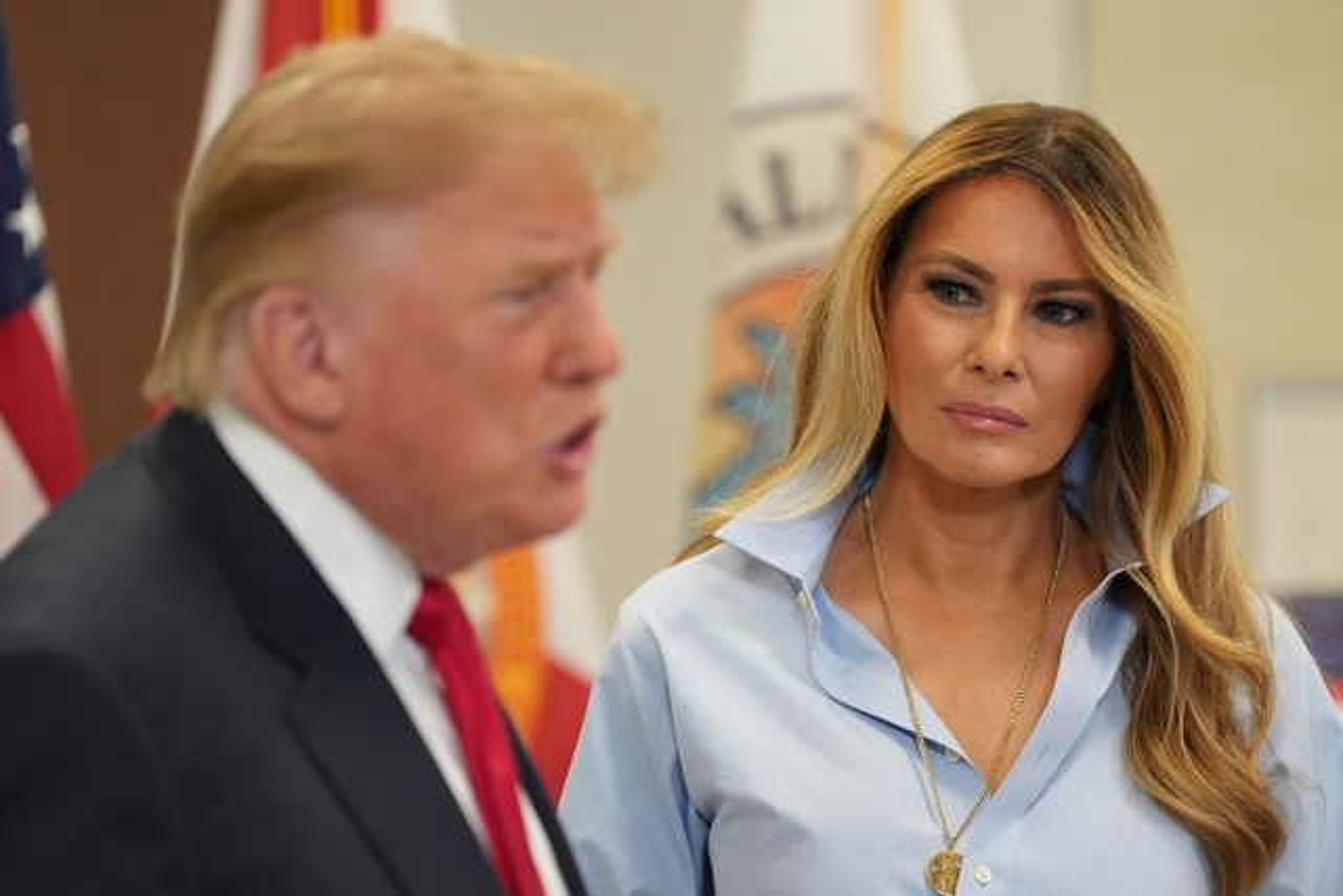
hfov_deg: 11.4
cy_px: 448
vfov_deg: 7.6
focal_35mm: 180
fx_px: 6716
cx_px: 672
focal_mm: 180
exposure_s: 1/320
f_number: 2.8
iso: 1600
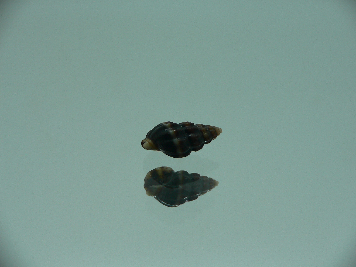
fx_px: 360
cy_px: 134
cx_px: 178
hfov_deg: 52.6
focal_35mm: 35
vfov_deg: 40.7
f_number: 2.8
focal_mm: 4.6
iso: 80
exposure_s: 1/80
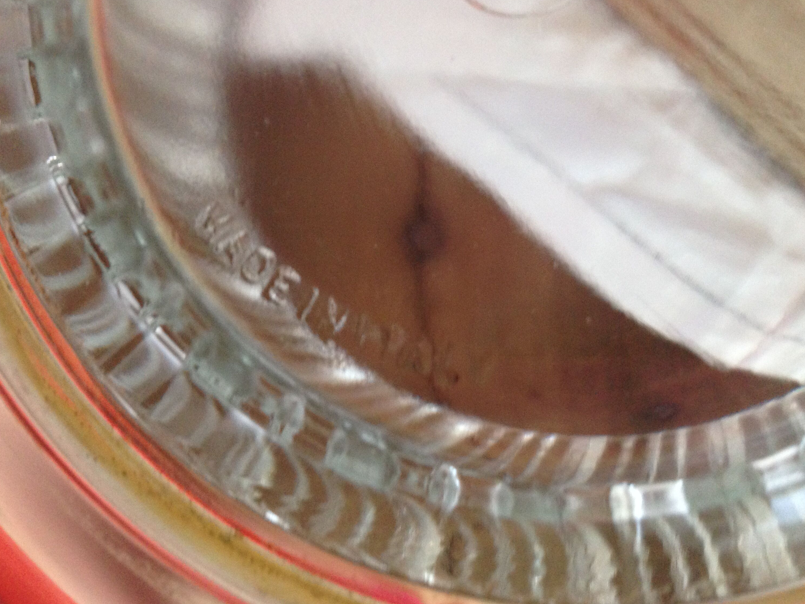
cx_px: 414
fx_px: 837
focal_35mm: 36
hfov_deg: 51.3
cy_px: 300
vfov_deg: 39.7
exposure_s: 1/20
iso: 250
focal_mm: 4.12
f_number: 2.4
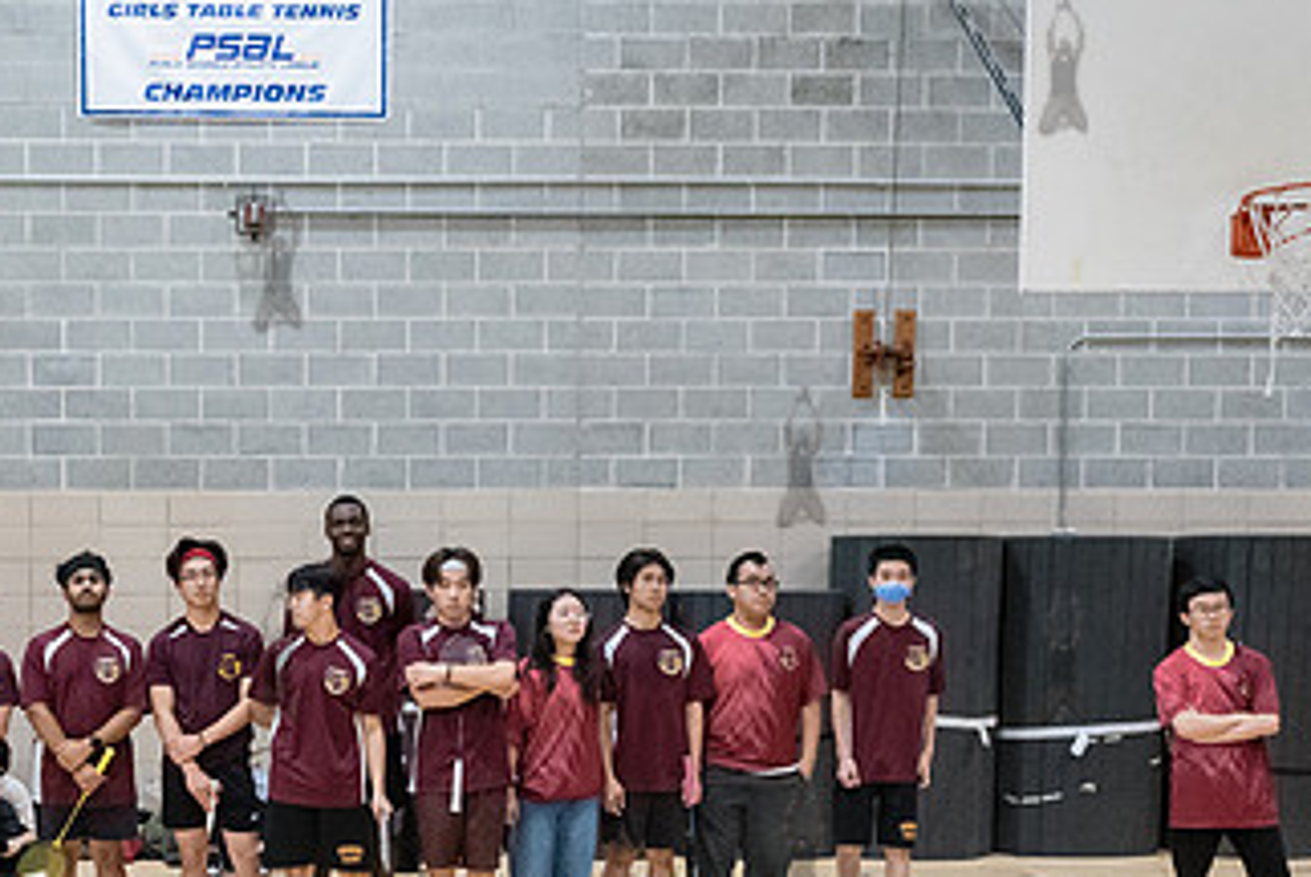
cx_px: 209
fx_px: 1750
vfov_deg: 27.6
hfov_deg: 39.0
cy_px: 706
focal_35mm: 48
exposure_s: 1/250
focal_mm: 24
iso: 8000
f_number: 3.5
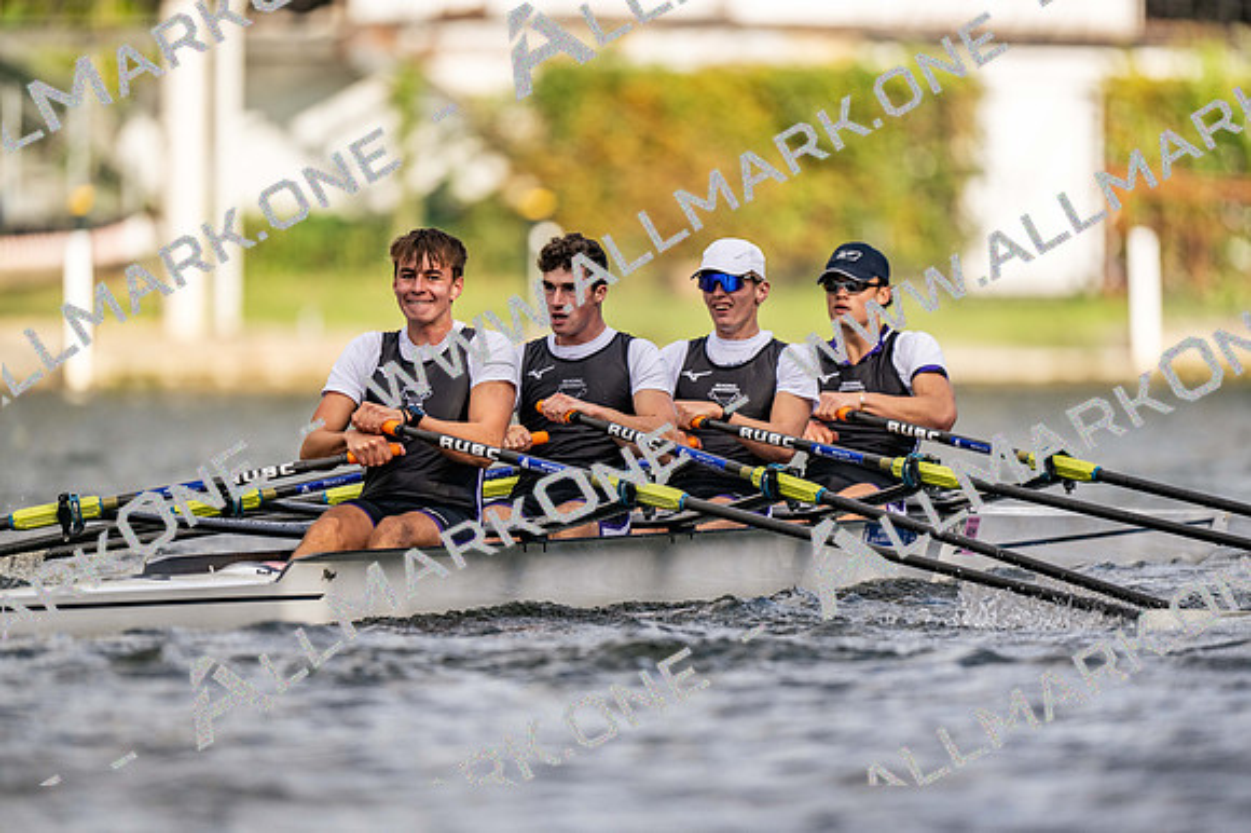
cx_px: 626
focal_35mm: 600
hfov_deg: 3.4
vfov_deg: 2.3
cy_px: 416
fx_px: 20842
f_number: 4
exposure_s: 1/2500
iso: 250
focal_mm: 600
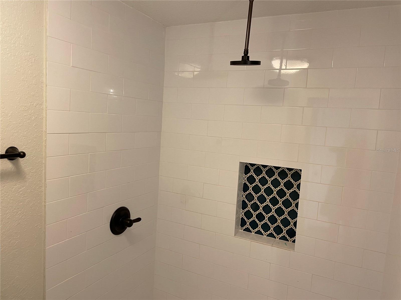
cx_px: 200
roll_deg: -2.9
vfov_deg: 53.1
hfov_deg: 67.3
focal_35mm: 26
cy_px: 150
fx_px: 301
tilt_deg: -5.7
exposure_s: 1/60
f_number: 1.6
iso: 100
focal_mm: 4.2
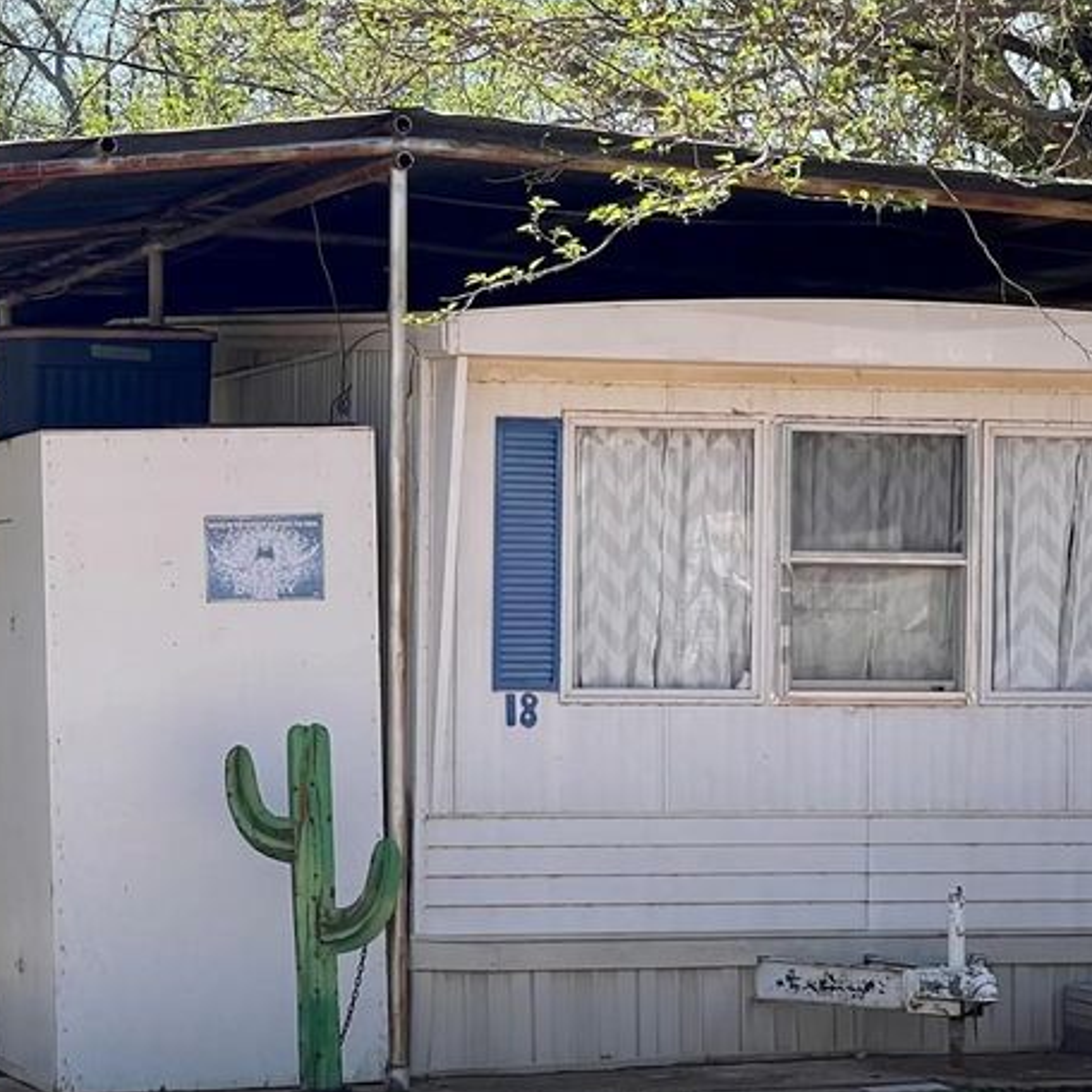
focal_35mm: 127
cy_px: 821
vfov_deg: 13.7
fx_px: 4533
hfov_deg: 13.7
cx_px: 390
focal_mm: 7.5
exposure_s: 1/774
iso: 20
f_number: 2.2
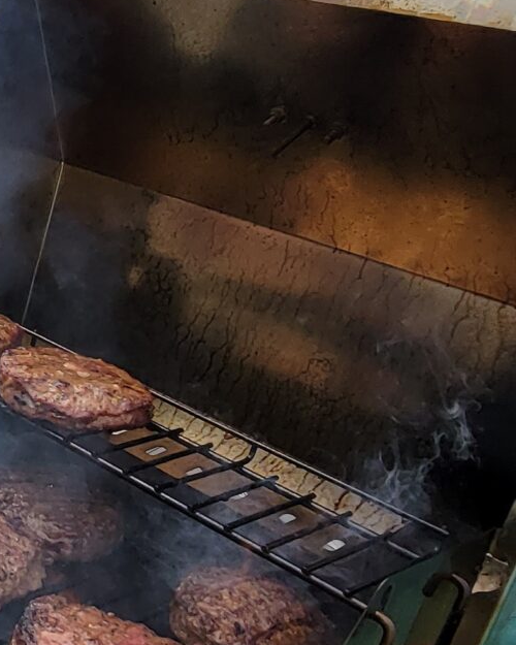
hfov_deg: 23.9
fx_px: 993
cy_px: 373
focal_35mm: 52
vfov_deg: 35.9
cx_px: -227
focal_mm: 2.2
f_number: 2.2
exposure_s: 1/1977
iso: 50
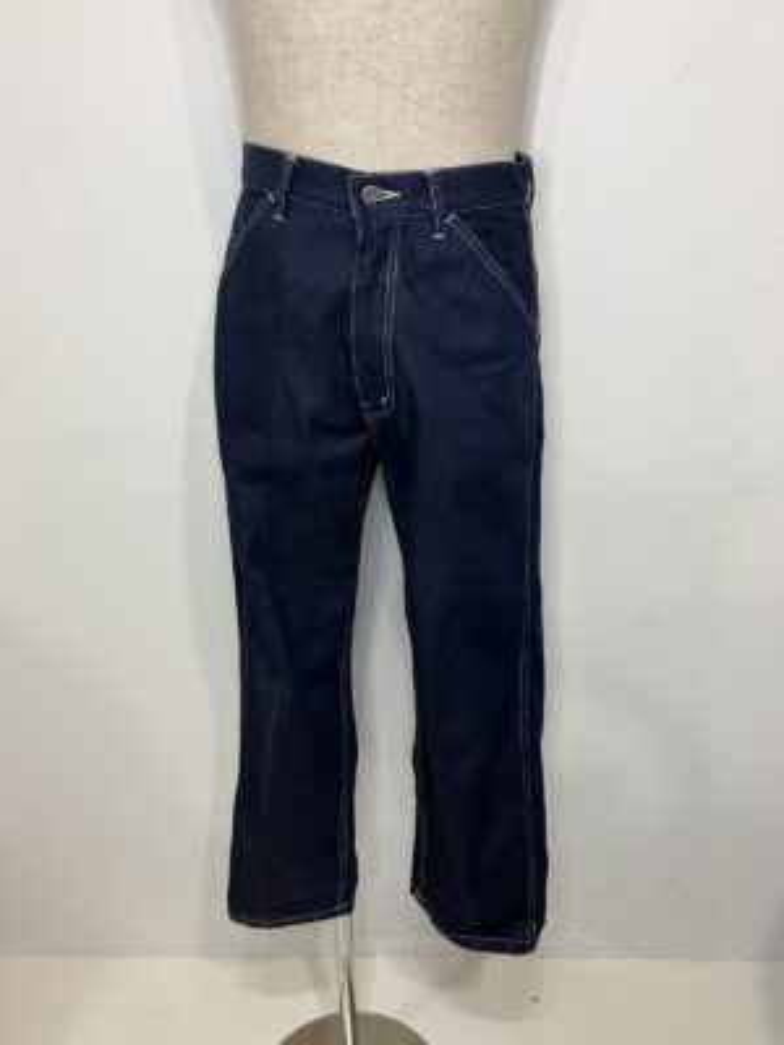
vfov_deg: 63.4
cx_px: 392
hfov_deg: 49.7
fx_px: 846
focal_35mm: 28
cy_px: 522
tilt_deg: -23.8
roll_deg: +1.6
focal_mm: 3.99
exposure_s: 1/50
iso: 100
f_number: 1.8
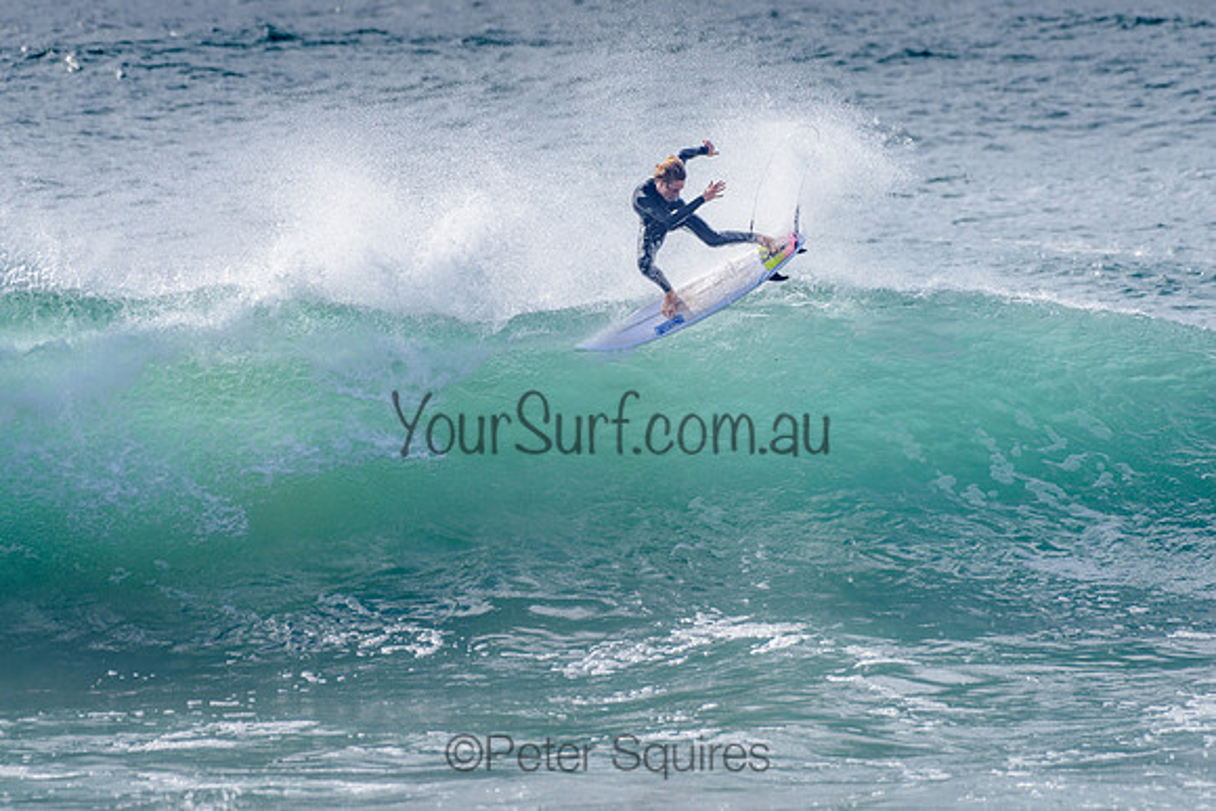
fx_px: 20682
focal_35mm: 612
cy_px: 315
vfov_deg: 2.2
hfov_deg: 3.4
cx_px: 605
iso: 100
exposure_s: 1/2000
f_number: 5.6
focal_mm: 500
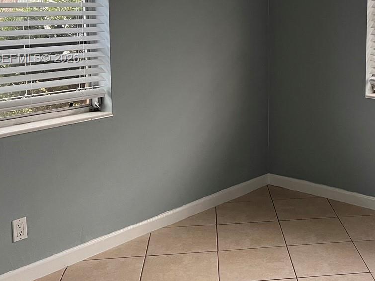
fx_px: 596
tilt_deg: -7.2
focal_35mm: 55
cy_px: 59
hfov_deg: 33.5
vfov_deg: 26.1
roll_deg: -0.7
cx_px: 322
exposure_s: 1/60
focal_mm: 5.7
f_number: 1.5
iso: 160
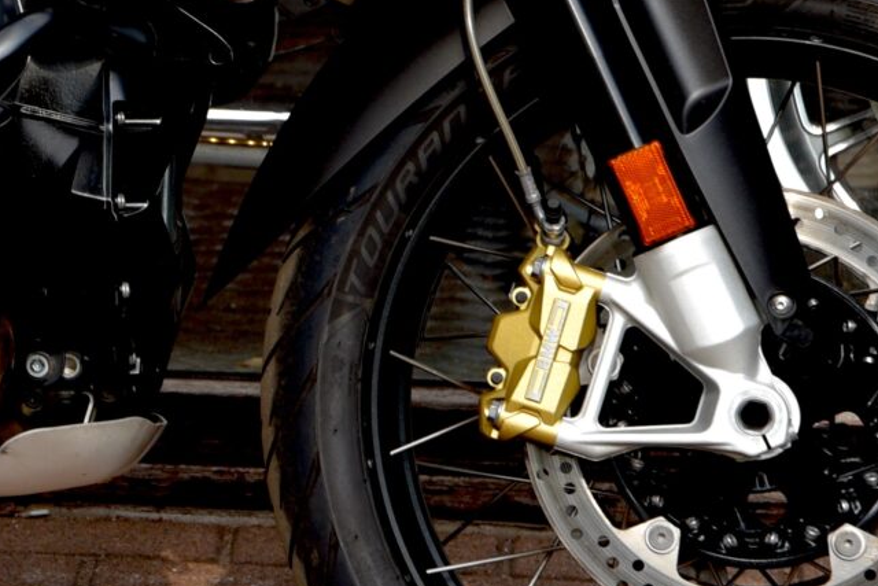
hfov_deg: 7.7
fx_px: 6342
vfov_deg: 5.3
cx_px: -517
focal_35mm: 260
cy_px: -220
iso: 100
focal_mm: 65
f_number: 6.3
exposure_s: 1/125
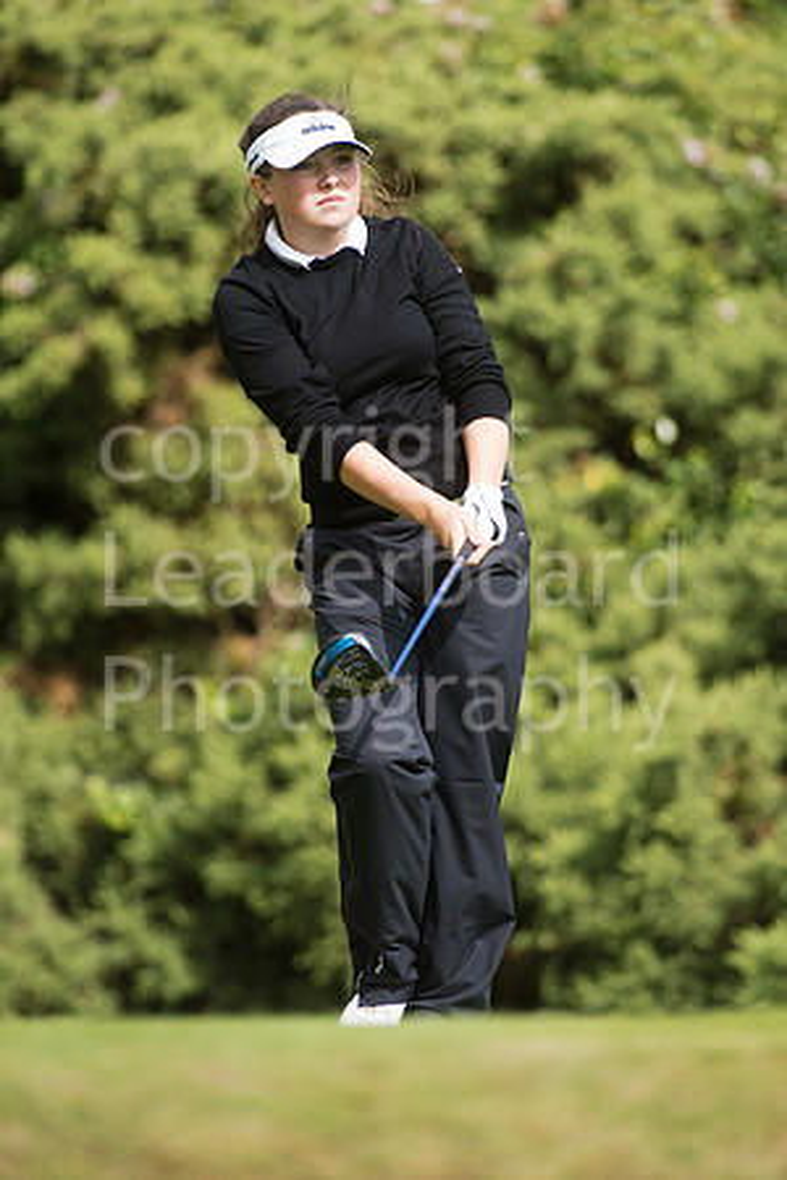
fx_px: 19673
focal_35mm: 600
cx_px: 394
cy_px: 590
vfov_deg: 3.4
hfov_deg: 2.3
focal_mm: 600
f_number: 5.6
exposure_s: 1/1250
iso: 800
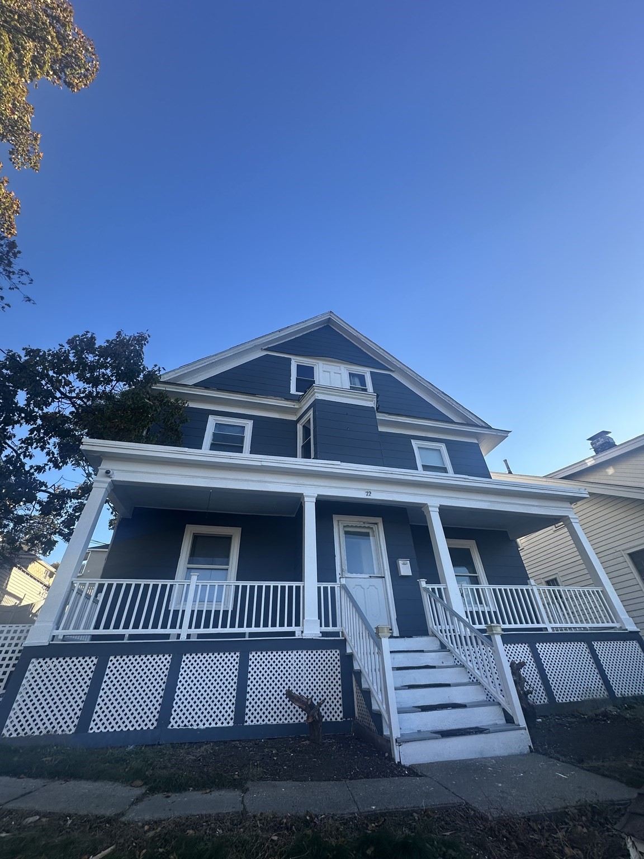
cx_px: 322
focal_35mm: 14
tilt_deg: +36.5
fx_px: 347
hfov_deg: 85.7
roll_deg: +1.4
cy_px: 430
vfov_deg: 102.1
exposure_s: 1/454
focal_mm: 2.22
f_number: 2.2
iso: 50
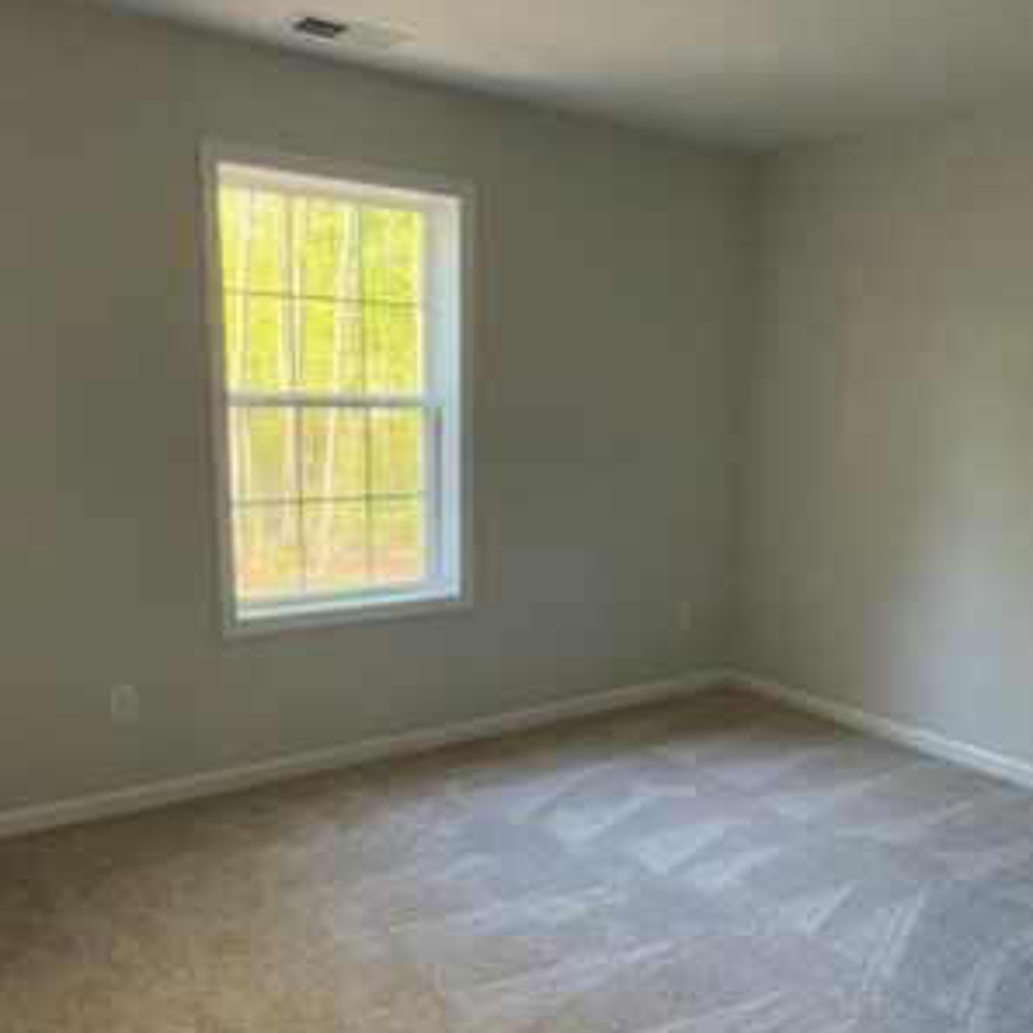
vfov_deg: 50.9
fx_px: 1080
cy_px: 602
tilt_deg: -10.9
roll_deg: -2.0
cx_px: 612
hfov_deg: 50.8
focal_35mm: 32
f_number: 2.2
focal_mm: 2.22
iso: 640
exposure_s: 1/120
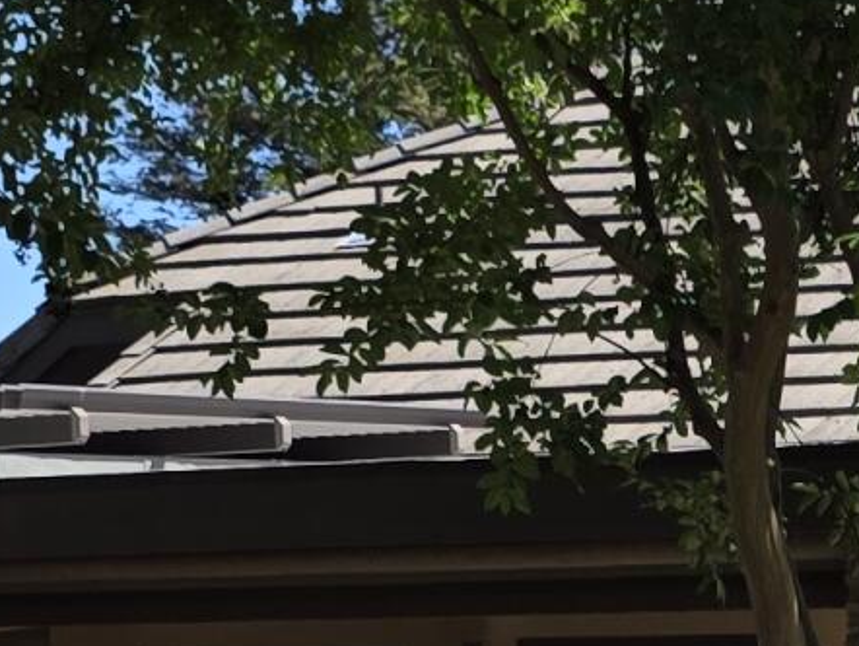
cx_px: 1184
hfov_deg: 12.2
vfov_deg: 9.2
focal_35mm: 156
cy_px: 1072
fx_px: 3873
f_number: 1.7
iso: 80
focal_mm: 6.3
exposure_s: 1/3972
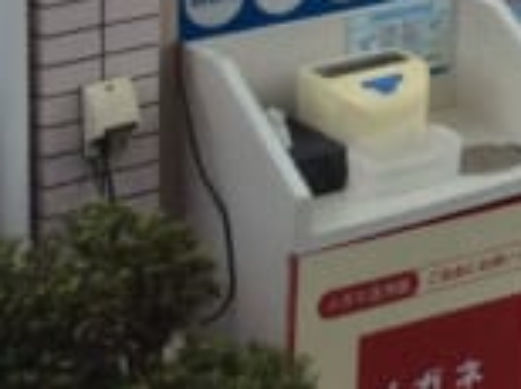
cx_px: 1242
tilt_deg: +0.1
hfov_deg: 10.6
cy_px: -575
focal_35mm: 160
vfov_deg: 8.4
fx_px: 2404
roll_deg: +2.6
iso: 40
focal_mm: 3.3
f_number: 2.4
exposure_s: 1/100
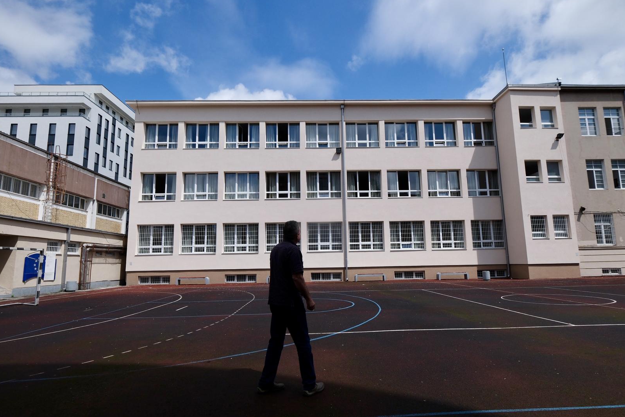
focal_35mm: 18
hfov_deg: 90.0
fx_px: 313
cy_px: 222
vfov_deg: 67.3
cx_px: 322
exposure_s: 1/4000
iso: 400
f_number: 5
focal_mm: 10
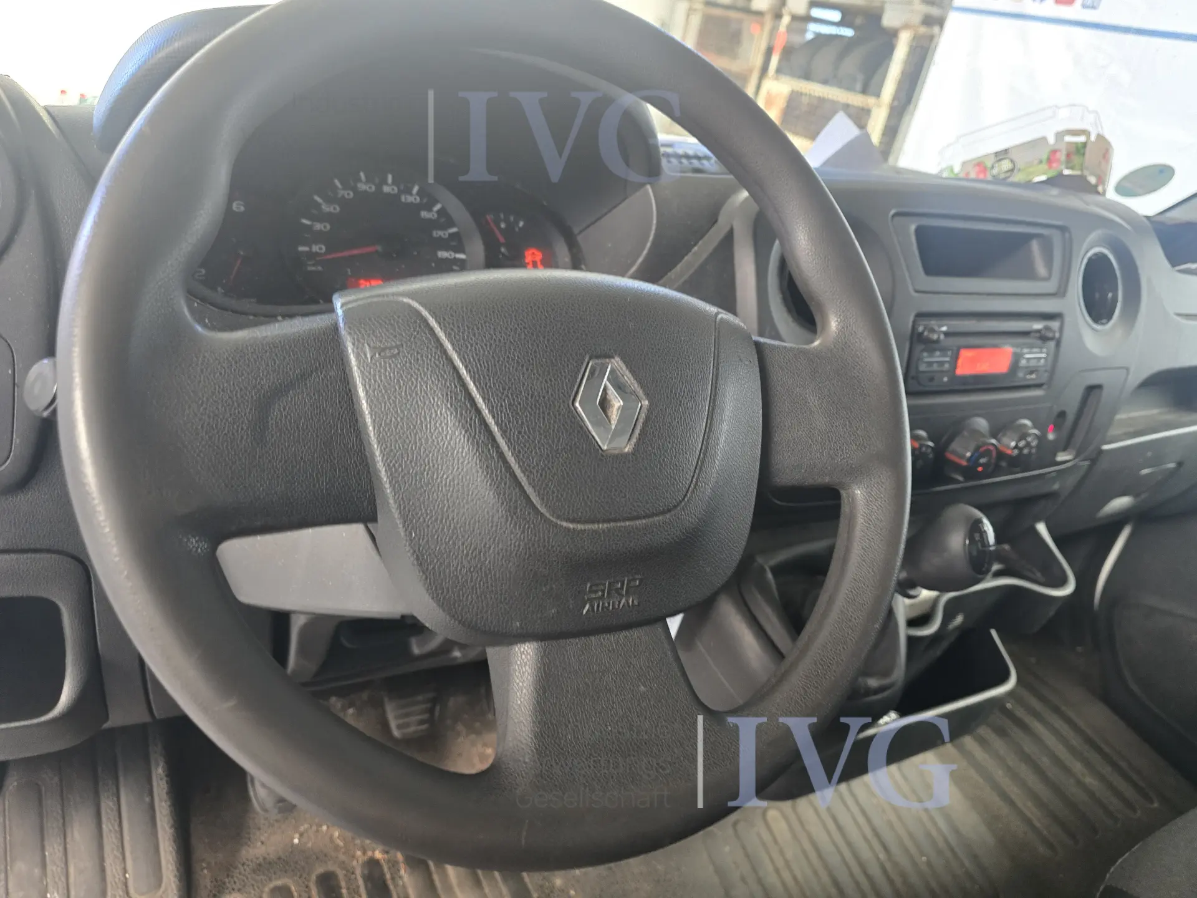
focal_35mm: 23
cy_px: 449
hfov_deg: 73.9
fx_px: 795
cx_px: 598
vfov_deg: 58.9
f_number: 1.7
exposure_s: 1/60
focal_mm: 6.3
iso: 640
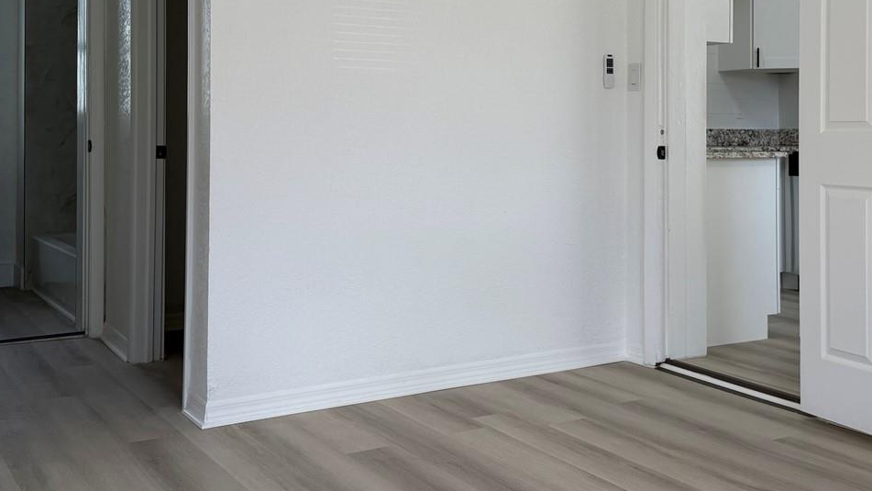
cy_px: 119
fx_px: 1017
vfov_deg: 26.7
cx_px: 492
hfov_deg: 46.3
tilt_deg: +0.0
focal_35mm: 44
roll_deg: -0.1
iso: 80
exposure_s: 1/377
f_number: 1.78
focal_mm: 6.76
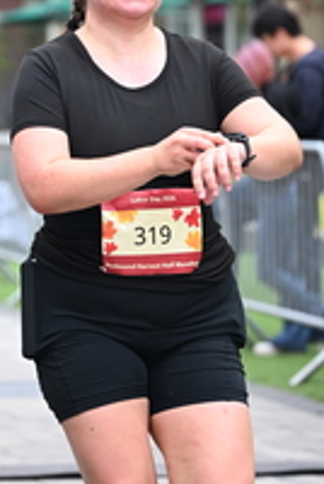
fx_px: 3027
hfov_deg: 6.1
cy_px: 63
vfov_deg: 9.1
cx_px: -57
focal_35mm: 225
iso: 640
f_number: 2.8
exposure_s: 1/1600
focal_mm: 82
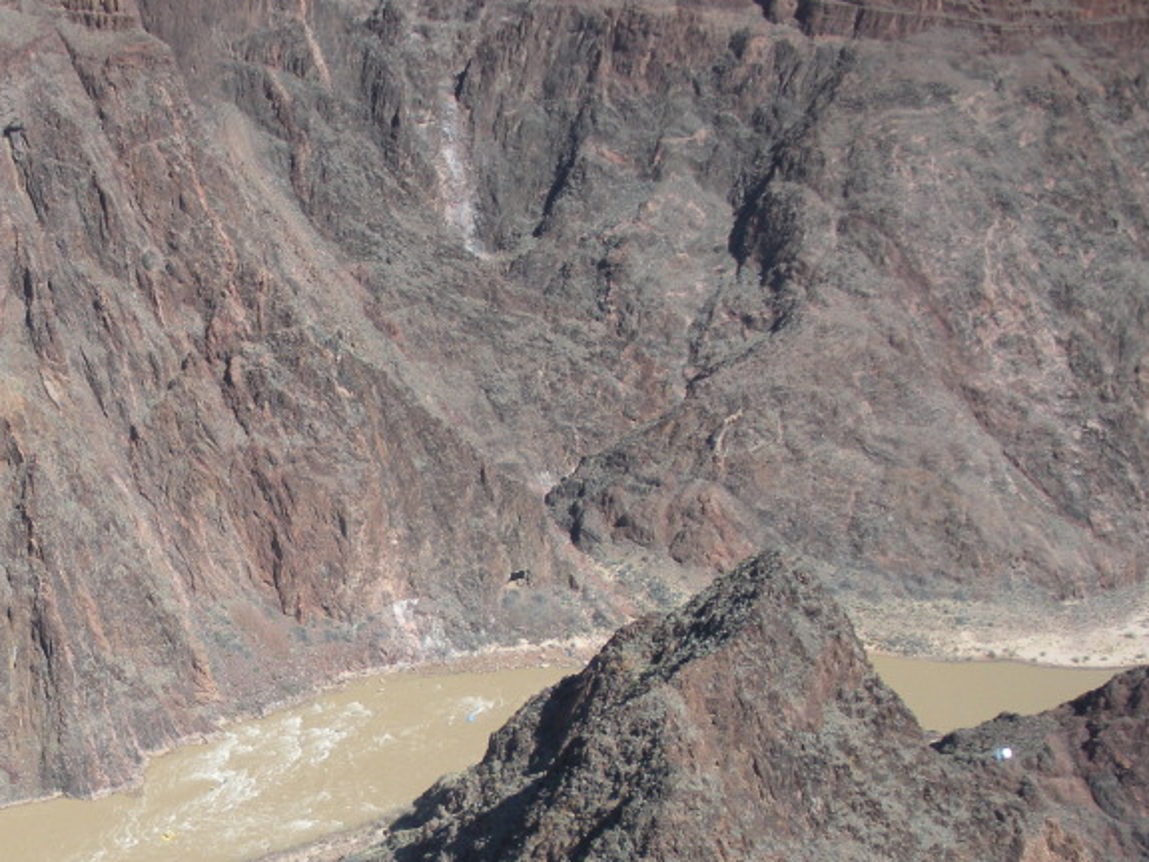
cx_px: 209
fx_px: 2124
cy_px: 736
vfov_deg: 22.5
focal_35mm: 64
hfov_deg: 29.5
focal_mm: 6.3
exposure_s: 1/565
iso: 64
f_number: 3.5
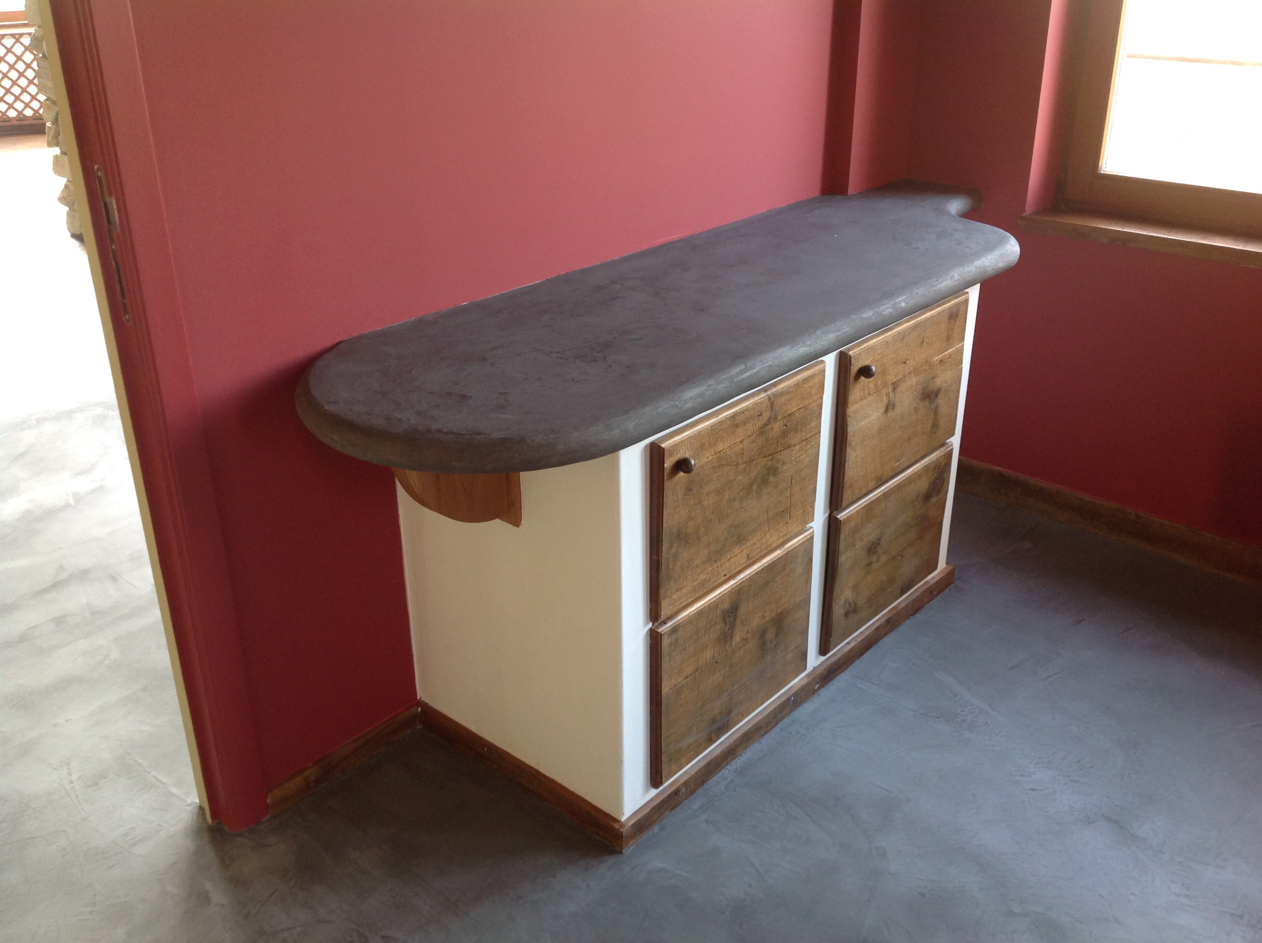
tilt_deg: -24.0
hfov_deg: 52.7
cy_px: 472
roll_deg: +0.5
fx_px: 1274
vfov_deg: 40.6
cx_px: 631
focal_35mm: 35
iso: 80
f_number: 2.4
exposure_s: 1/15
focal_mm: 4.28
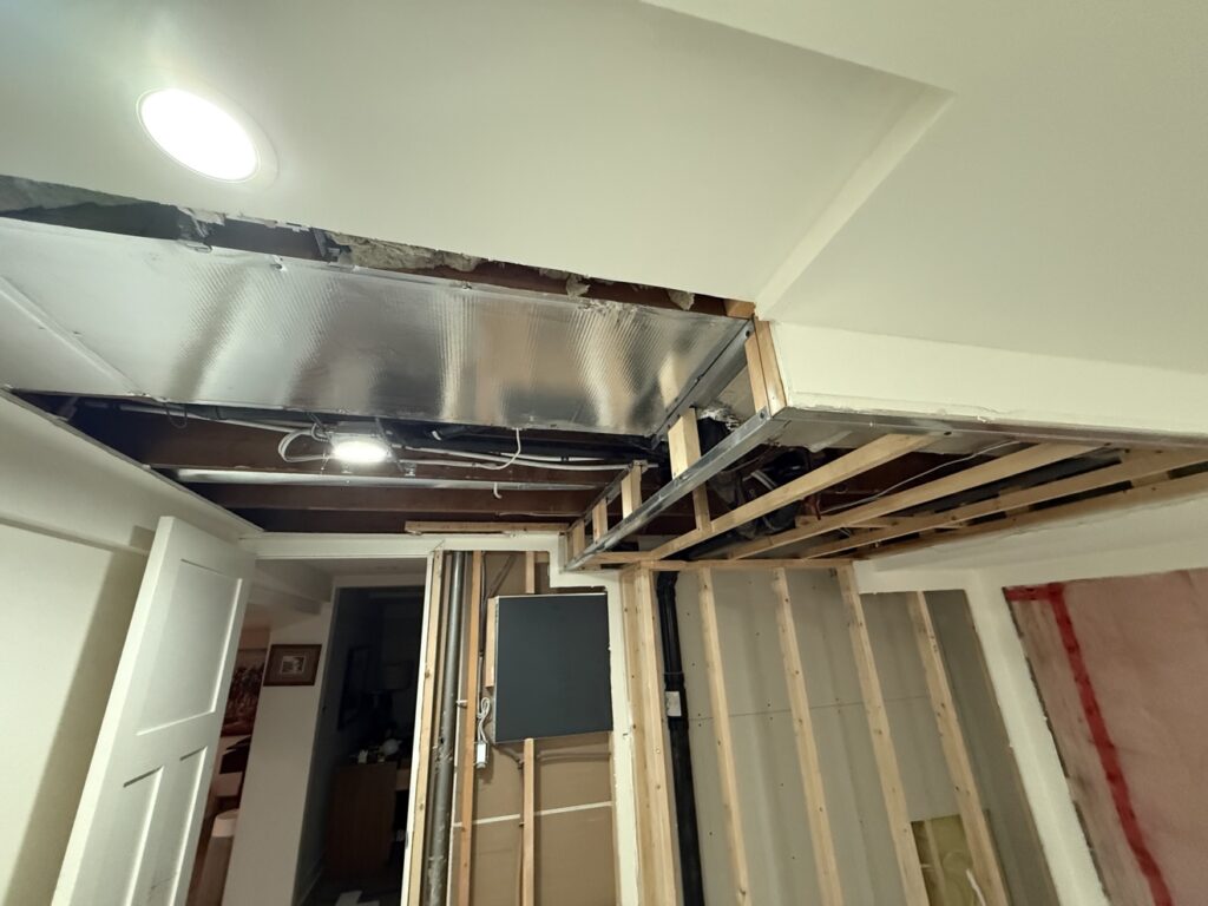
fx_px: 489
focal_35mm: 14
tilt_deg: +20.4
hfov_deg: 102.1
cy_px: 453
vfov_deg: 85.7
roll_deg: +4.2
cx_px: 604
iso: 800
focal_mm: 2.22
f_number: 2.2
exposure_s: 1/60
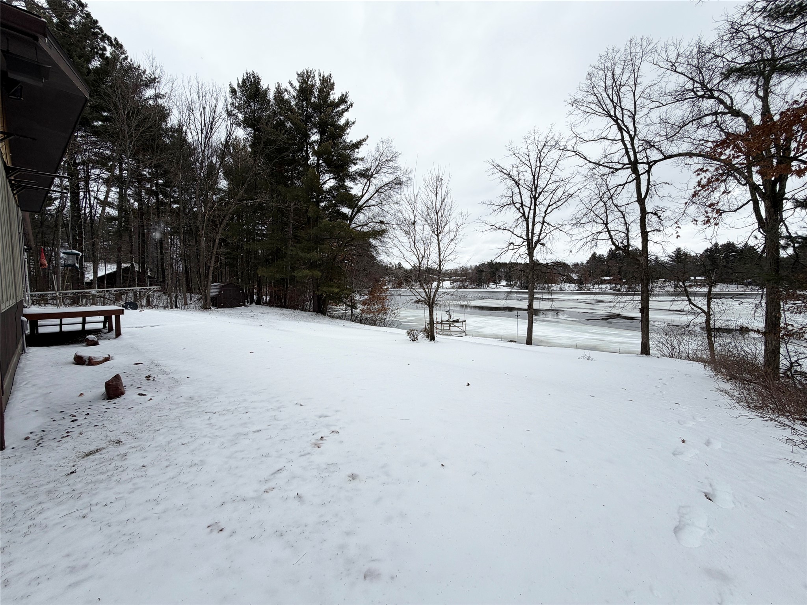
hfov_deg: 102.1
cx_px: 404
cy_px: 302
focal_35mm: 14
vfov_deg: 85.7
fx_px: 326
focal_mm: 2.22
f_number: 2.2
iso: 20
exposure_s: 1/928
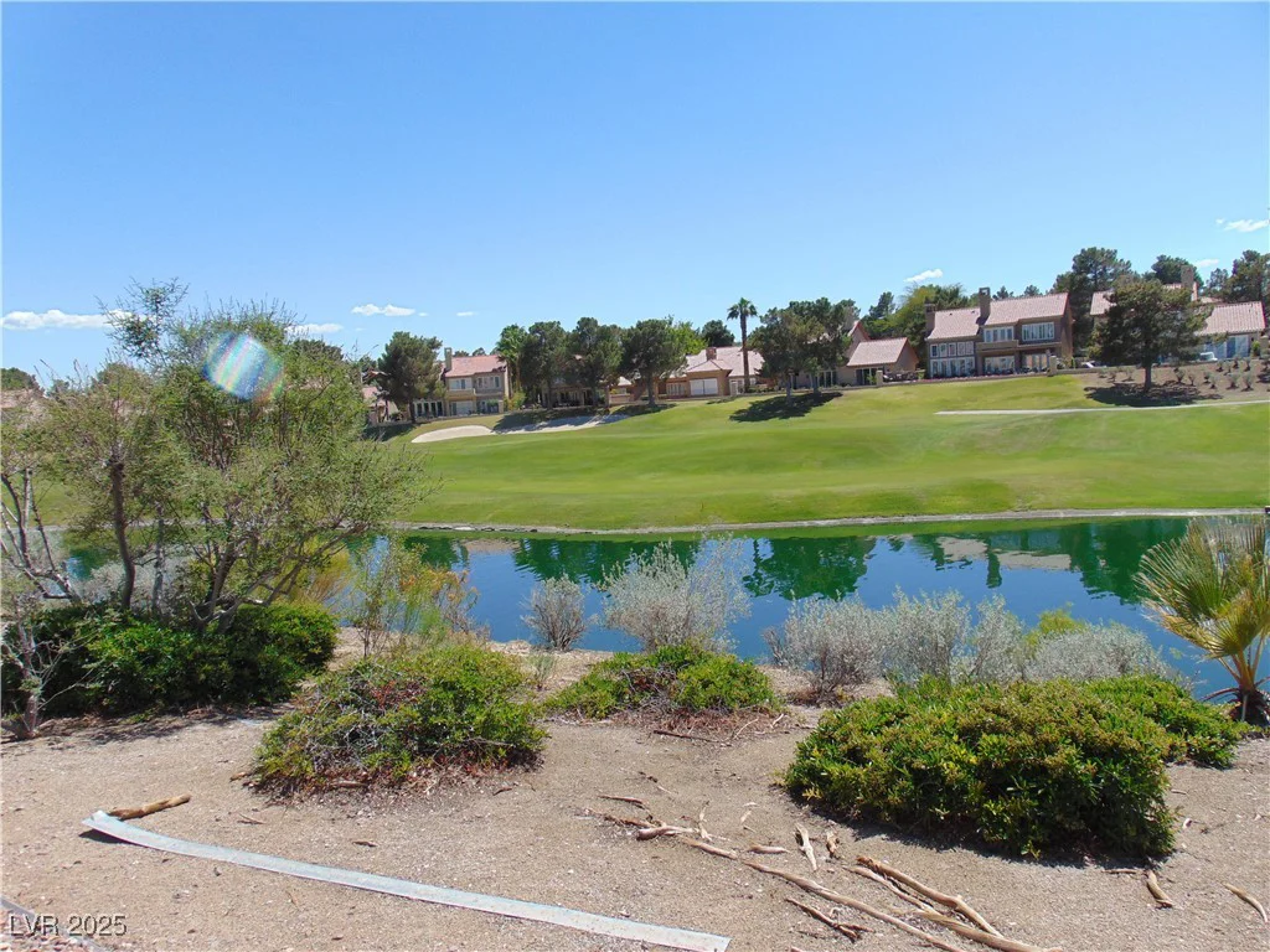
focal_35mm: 25
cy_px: 476
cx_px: 635
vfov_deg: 54.9
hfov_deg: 69.4
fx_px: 917
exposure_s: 1/250
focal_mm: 4.5
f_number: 7.7
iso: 80
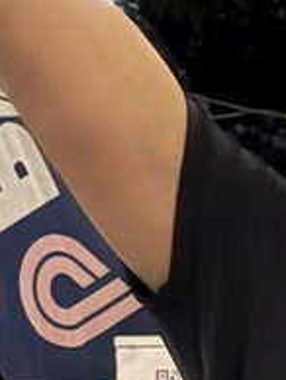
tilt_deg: +0.9
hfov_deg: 7.9
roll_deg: +0.5
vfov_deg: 10.7
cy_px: 644
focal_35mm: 174
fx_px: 1913
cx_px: 702
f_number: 1.6
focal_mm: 5.96
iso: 1000
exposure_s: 1/25
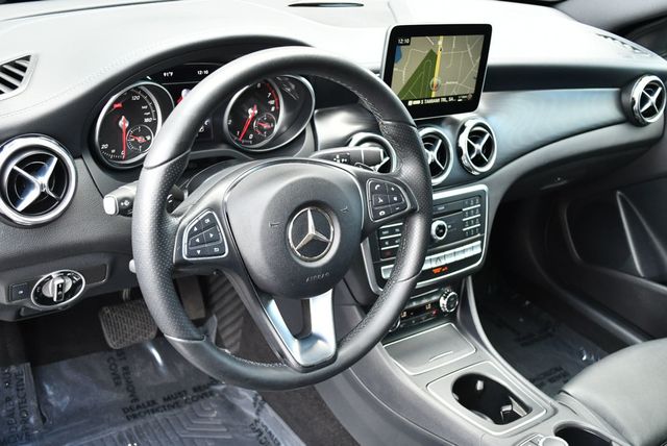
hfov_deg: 48.4
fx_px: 742
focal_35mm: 40
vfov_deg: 33.5
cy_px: 223
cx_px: 334
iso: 800
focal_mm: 20
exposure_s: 1/200
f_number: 3.8
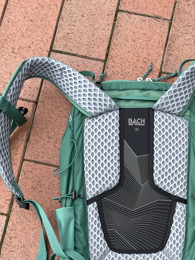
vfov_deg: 42.7
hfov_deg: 33.8
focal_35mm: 42
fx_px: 315
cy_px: 209
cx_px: 140
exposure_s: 1/489
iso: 32
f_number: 1.6
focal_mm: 4.2
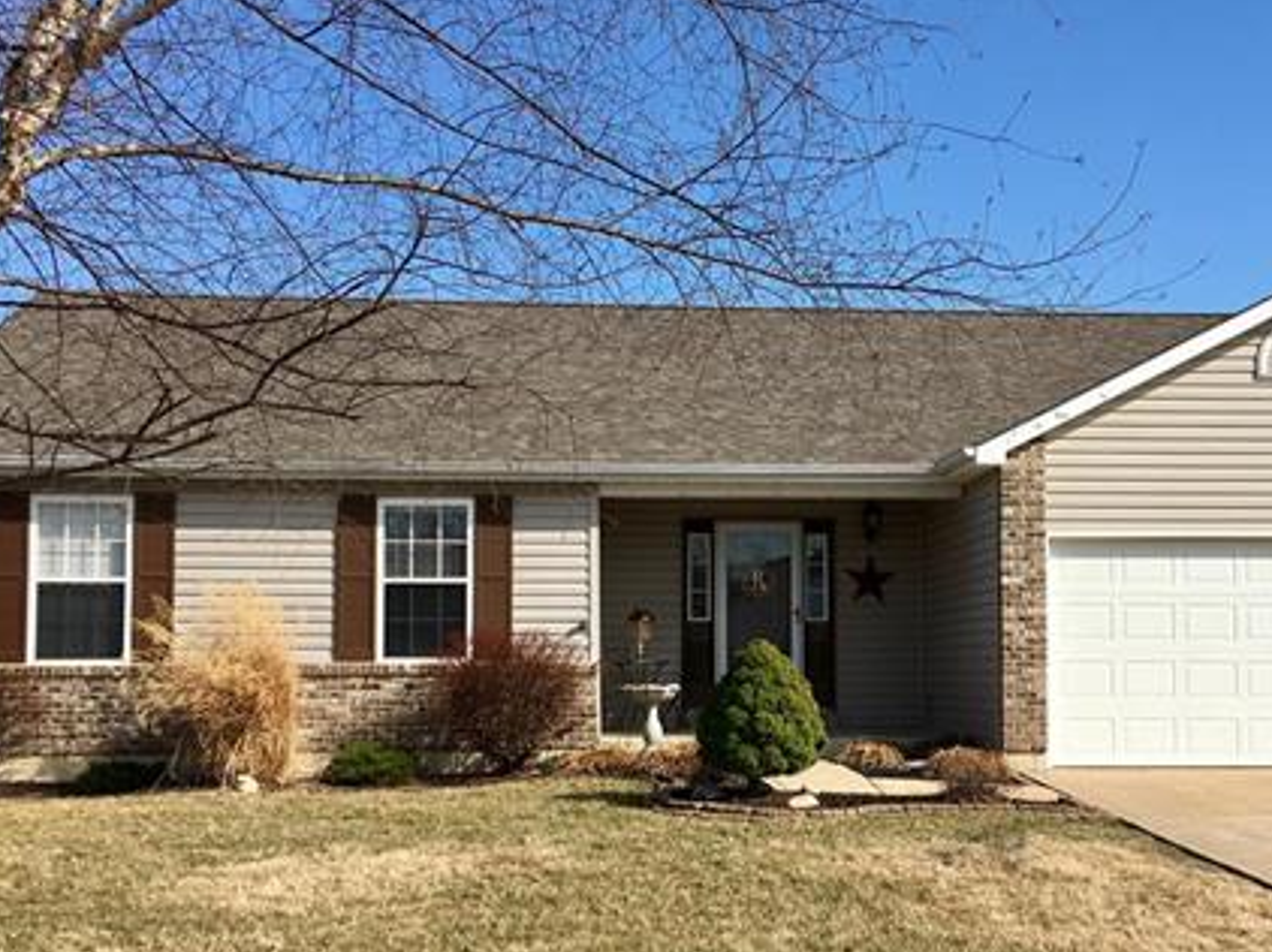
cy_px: 597
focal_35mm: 44
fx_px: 1616
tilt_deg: +3.7
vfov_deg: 32.7
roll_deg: +0.0
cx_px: 717
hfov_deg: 42.9
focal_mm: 4.15
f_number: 2.2
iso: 25
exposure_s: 1/1451
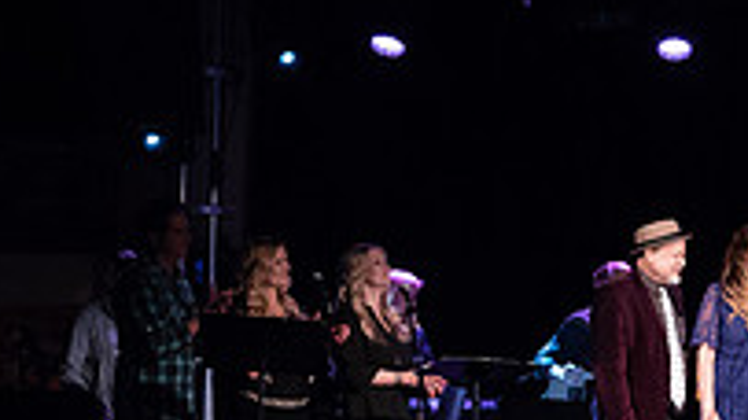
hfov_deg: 21.1
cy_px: 352
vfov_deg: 12.5
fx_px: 1903
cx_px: 833
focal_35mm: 96
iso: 6400
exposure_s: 1/125
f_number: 6.3
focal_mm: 32
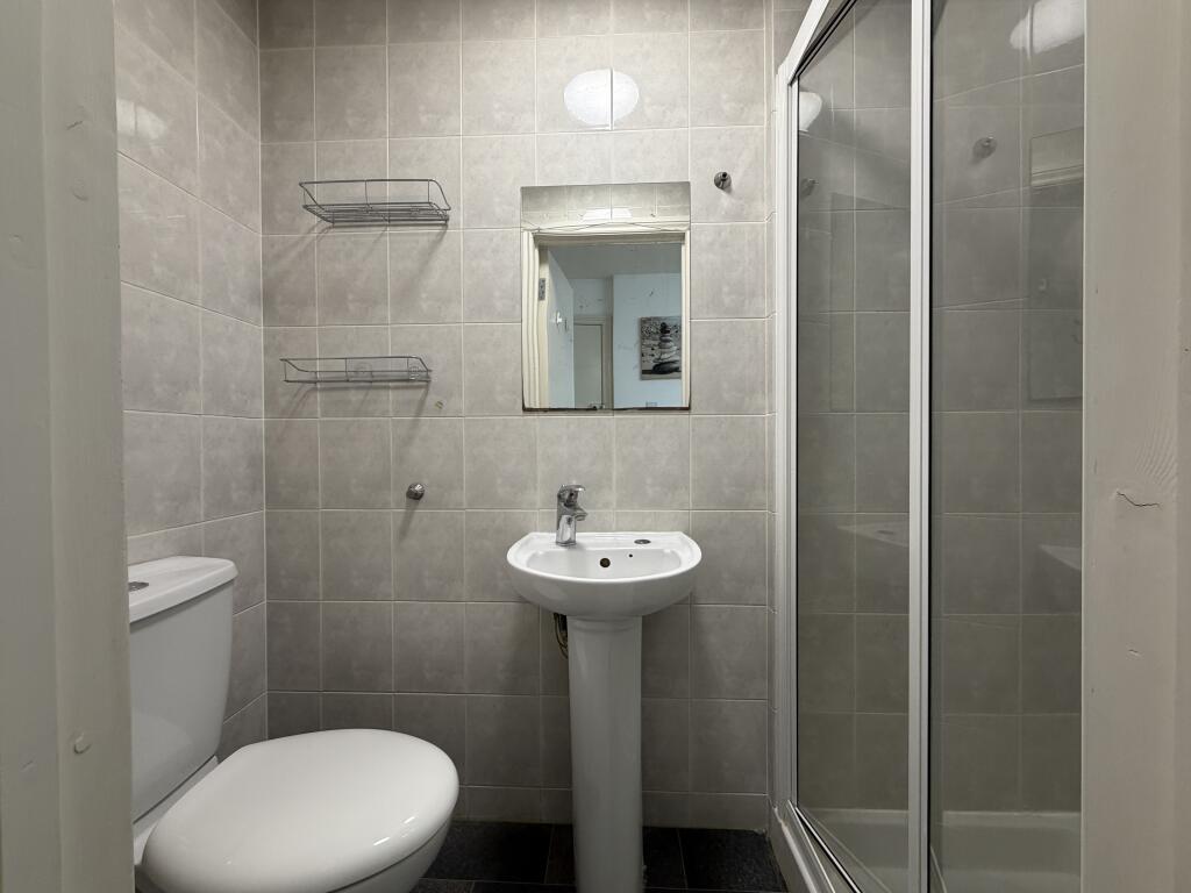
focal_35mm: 14
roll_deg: +1.3
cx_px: 596
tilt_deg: -1.5
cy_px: 446
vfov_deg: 85.7
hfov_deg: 102.1
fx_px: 482
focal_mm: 2.22
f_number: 2.2
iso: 200
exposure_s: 1/100
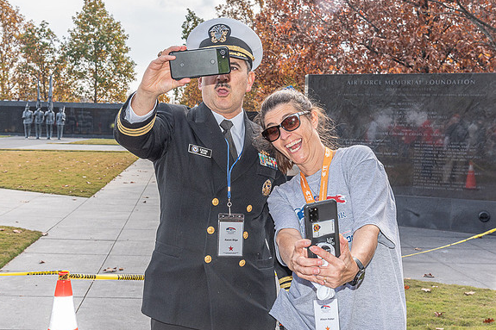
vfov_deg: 28.0
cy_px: 135
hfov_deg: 41.1
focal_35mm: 48
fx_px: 661
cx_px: 230
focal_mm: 40
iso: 500
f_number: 9
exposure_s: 1/250
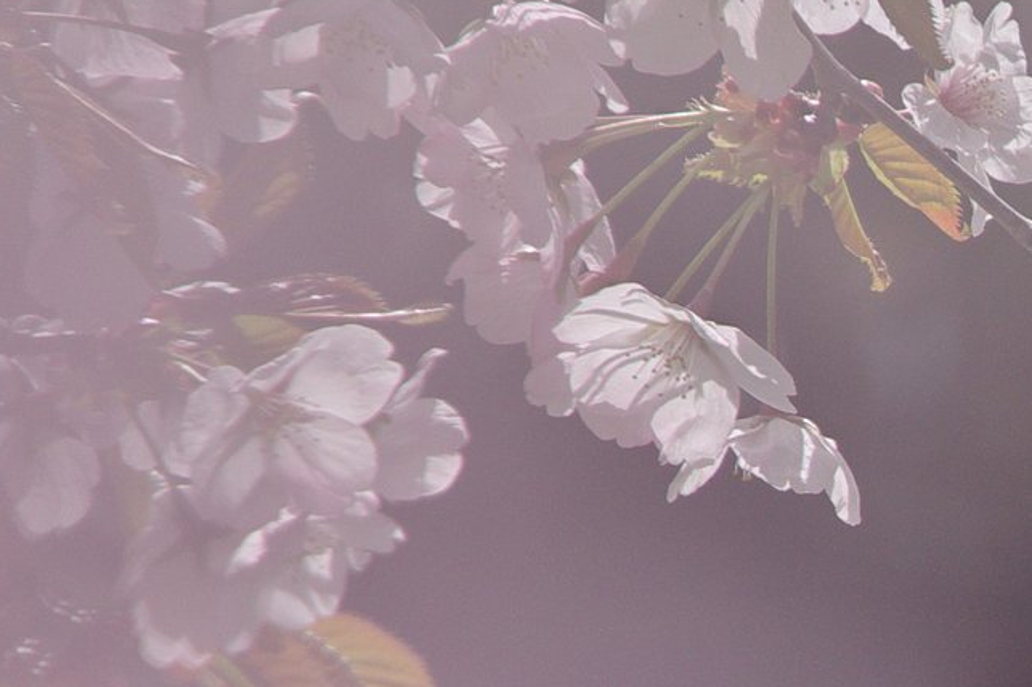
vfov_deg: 2.1
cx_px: 1319
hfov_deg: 3.2
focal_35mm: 645
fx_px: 18468
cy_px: 586
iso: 200
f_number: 5.6
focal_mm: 135
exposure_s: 1/320
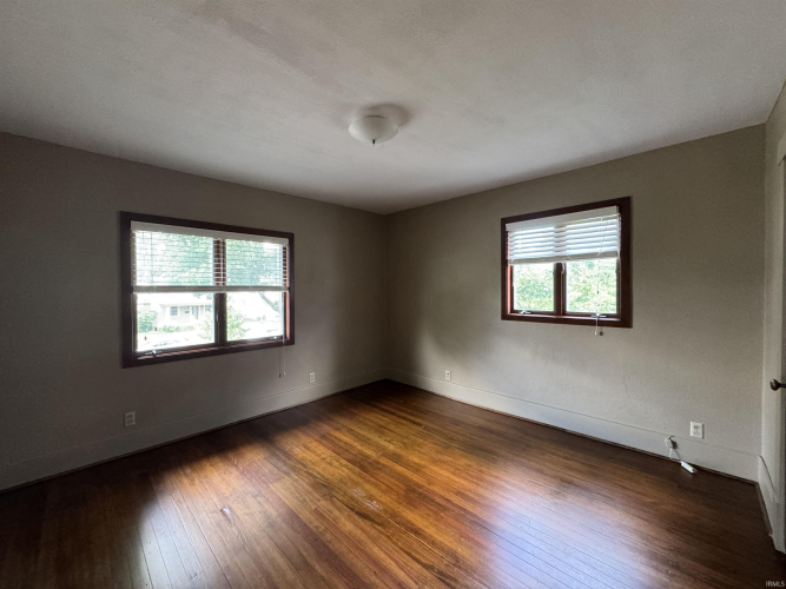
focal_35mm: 14
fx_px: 318
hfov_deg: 102.1
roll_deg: +0.3
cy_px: 294
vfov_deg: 85.7
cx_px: 393
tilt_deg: -1.3
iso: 500
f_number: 2.2
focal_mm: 2.22
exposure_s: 1/60
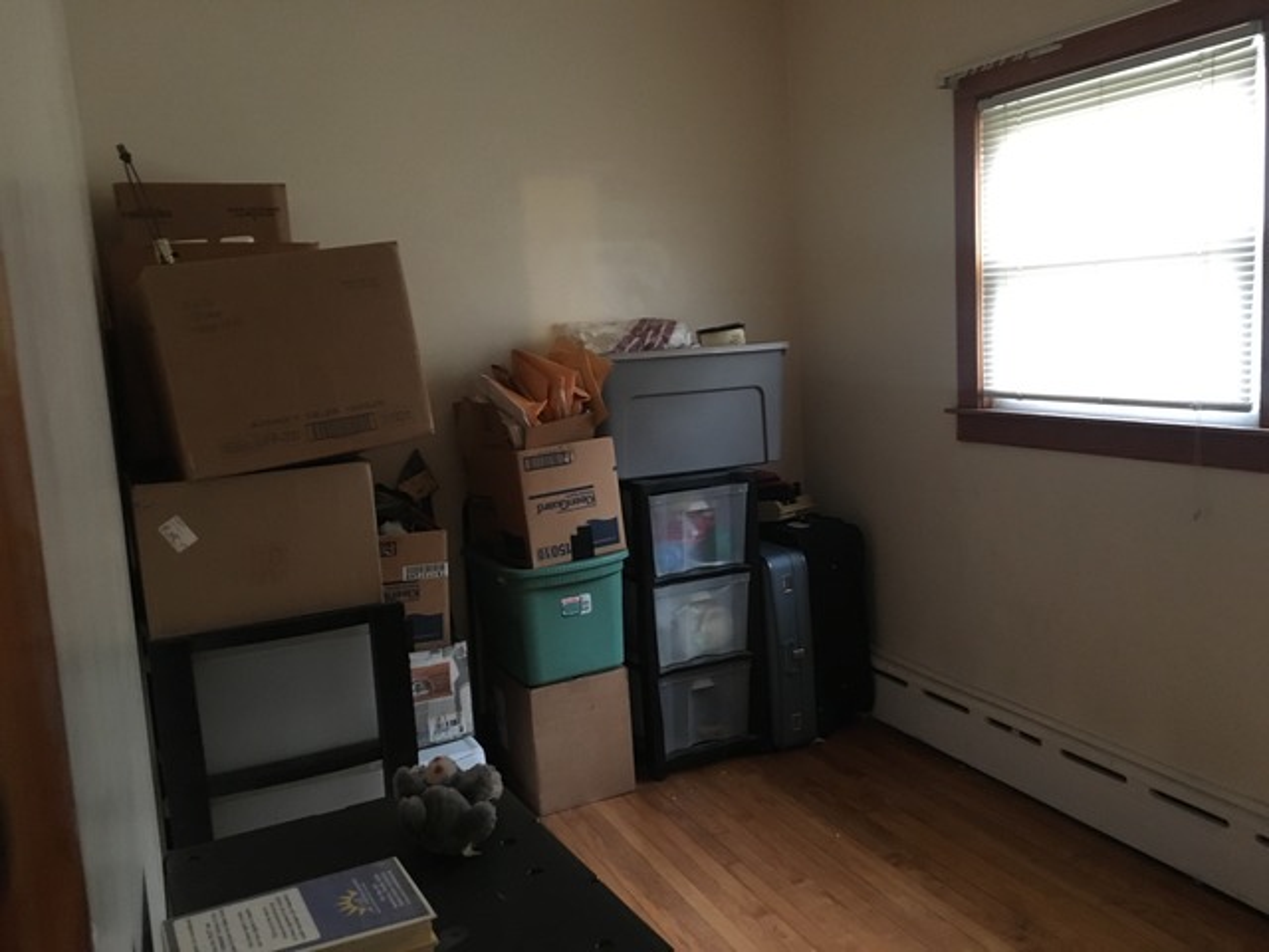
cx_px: 634
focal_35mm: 29
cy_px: 476
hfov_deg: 61.7
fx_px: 1063
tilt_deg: -8.7
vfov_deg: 48.2
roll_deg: +2.9
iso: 250
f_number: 2.2
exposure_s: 1/15
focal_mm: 4.15
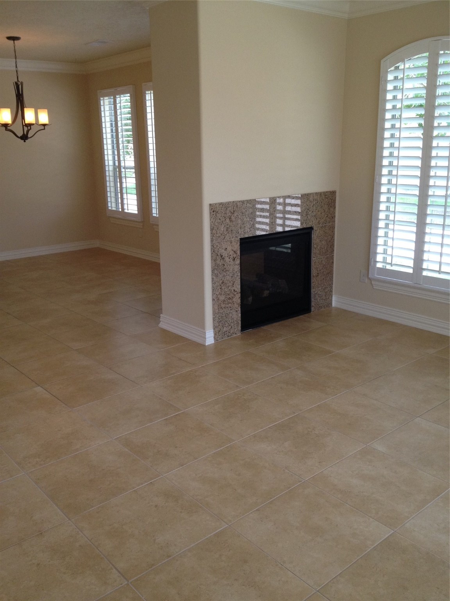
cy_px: 300
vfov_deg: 52.6
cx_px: 225
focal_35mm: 35
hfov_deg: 40.7
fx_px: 607
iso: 100
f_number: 2.4
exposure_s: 1/120
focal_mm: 4.28
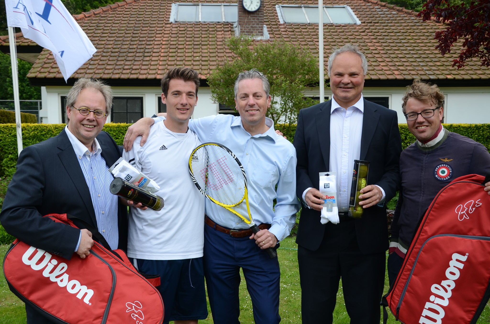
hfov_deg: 49.6
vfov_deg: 34.1
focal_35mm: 39
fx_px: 530
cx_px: 245
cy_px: 162
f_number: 5
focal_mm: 26
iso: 100
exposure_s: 1/100
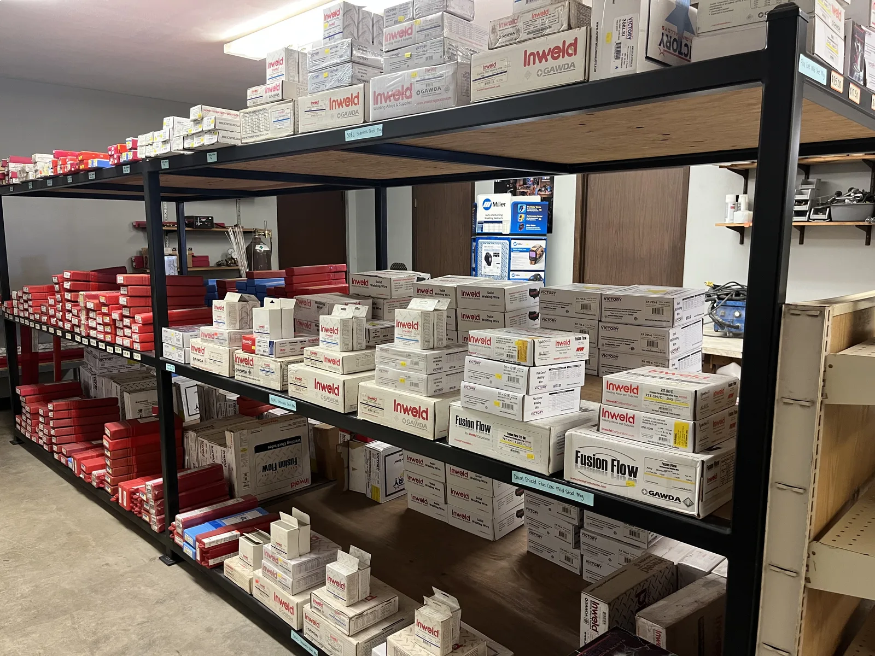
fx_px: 657
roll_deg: +0.4
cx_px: 438
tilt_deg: -8.1
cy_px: 328
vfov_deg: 53.1
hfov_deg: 67.3
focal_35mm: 26
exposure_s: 1/60
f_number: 1.6
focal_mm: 5.1
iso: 200
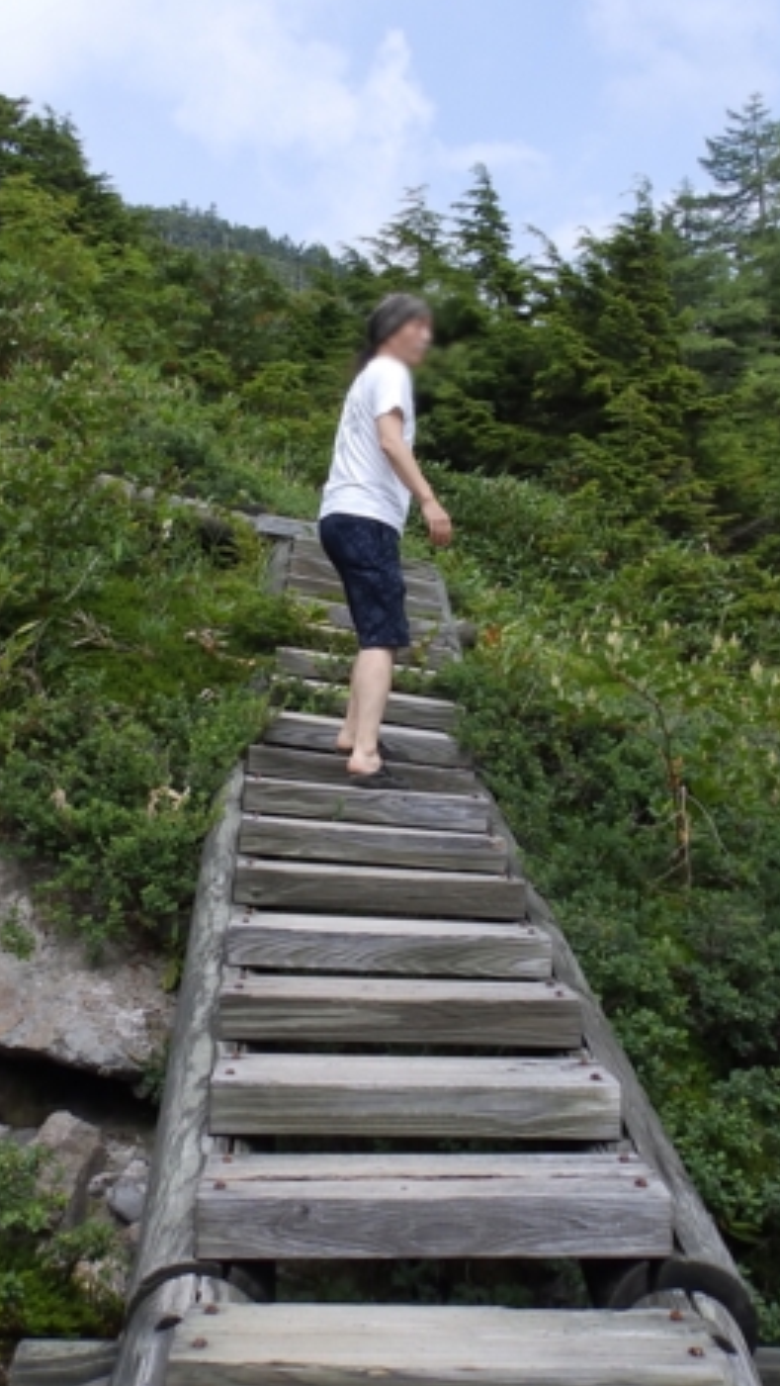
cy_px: 539
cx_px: 362
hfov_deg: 29.0
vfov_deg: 49.0
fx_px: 1506
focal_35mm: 41
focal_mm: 4
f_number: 4.5
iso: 80
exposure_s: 1/320
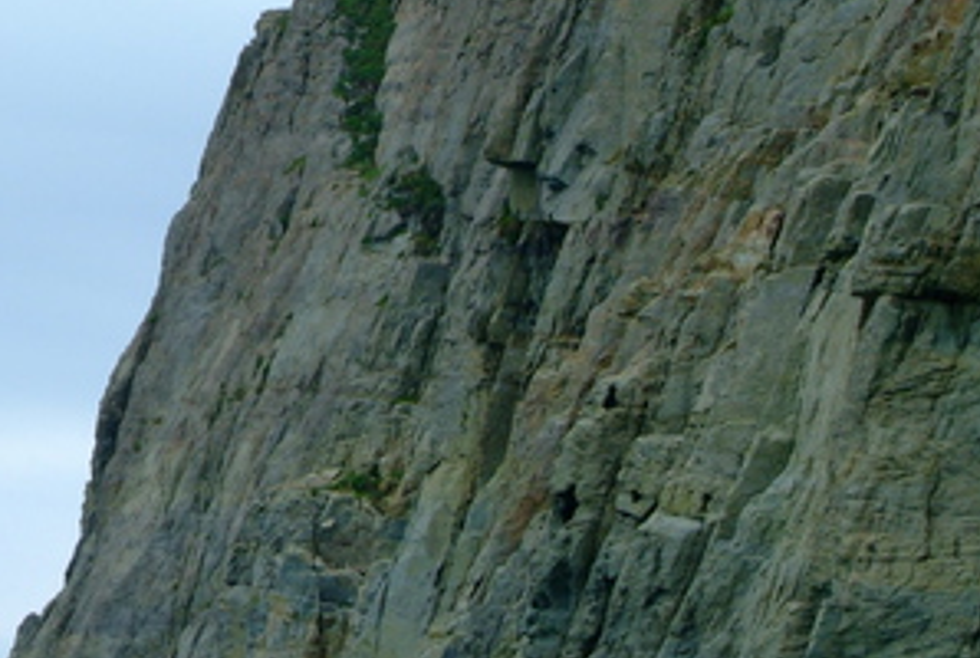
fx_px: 5564
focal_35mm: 204
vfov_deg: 6.7
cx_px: 15
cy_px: 671
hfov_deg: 10.0
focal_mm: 58
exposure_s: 1/350
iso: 400
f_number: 9.5
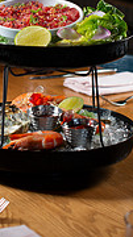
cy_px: 16
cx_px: 8
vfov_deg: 16.1
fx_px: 823
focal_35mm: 131
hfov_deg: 9.2
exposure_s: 1/200
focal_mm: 50
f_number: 3.5
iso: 200
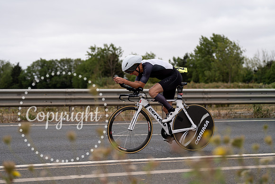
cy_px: 92
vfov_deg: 19.5
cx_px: 138
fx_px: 535
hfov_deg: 28.8
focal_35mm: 70
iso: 100
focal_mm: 70
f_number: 3.2
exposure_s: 1/800
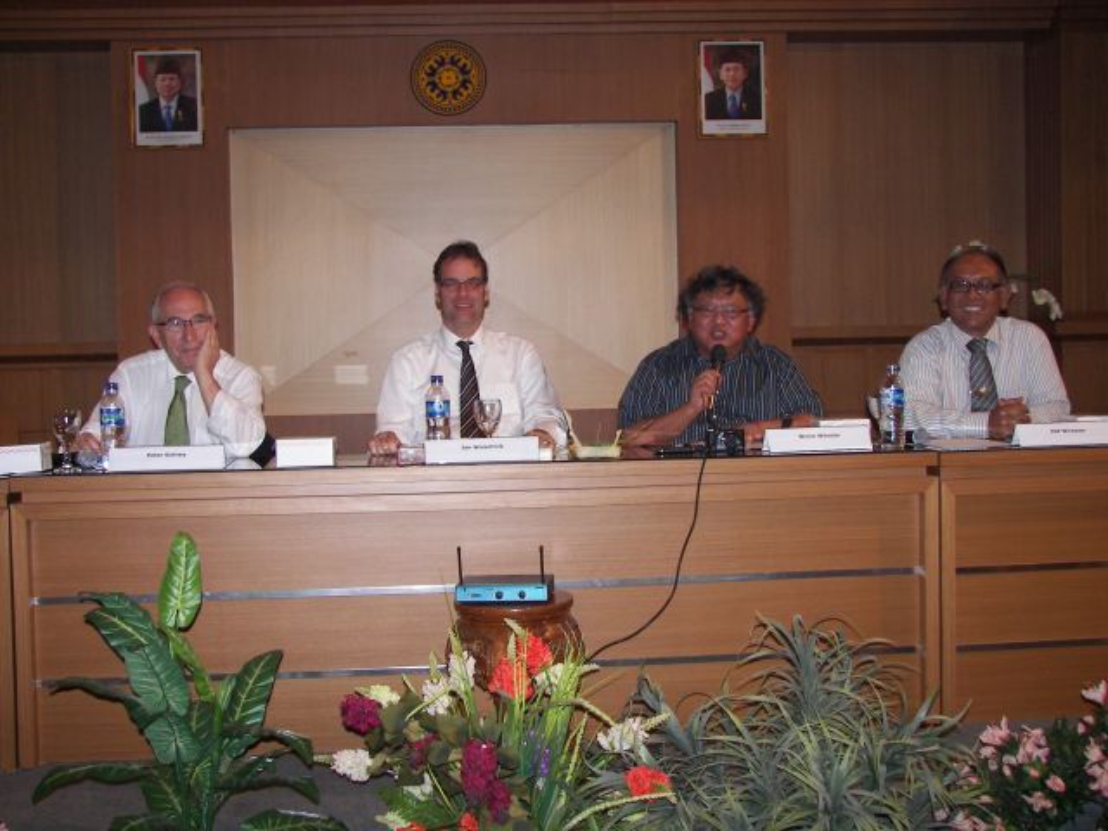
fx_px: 1408
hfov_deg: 42.9
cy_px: 416
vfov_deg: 32.9
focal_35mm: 44
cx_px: 554
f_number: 2.8
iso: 100
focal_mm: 7.3
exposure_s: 1/30
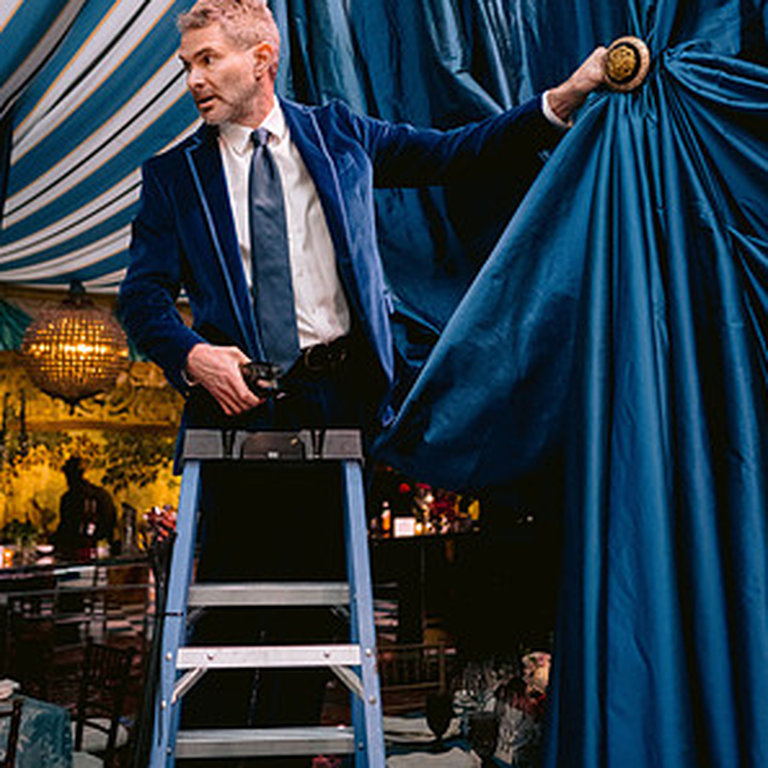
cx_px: 383
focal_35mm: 45
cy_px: 220
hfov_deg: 37.6
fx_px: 1130
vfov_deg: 36.9
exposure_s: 1/100
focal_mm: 35
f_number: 2.8
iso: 3200
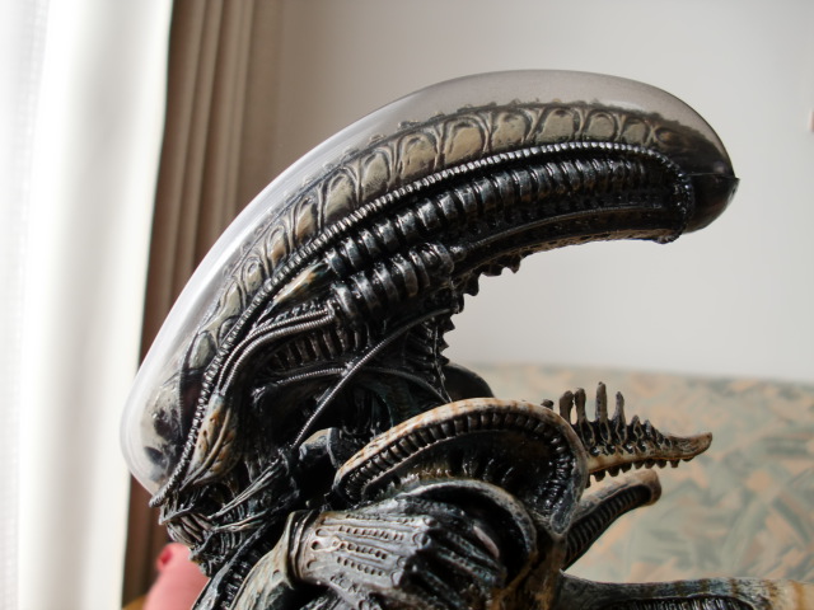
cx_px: 407
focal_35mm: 36
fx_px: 847
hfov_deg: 51.4
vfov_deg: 39.7
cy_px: 305
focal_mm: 6.3
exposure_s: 1/200
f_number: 2.8
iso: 64
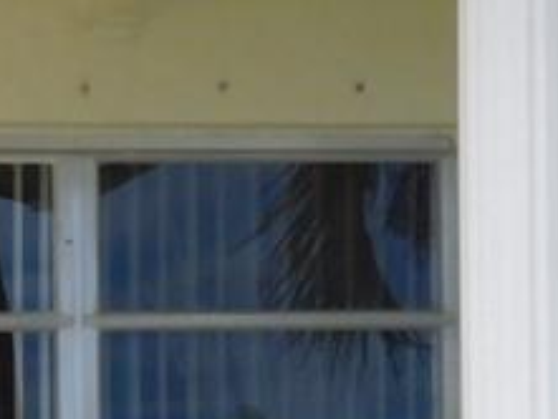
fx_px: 2984
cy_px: 563
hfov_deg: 10.1
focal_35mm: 185
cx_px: -472
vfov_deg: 7.9
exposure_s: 1/1000
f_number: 3.9
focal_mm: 7.1
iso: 125
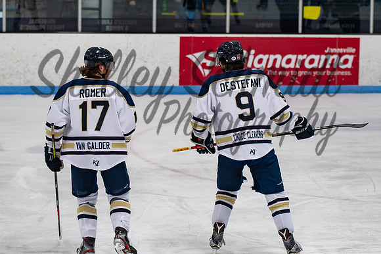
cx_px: 186
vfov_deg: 9.1
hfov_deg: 13.5
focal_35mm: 152
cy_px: 112
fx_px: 1606
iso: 1100
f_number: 3.2
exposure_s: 1/800
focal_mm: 86
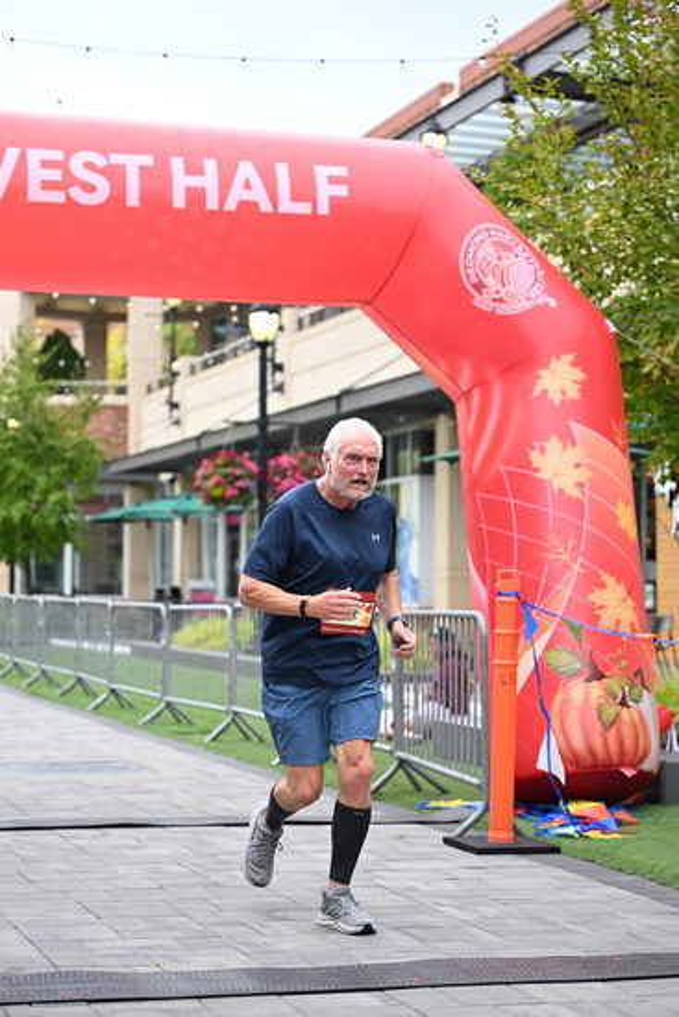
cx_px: 340
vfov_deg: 28.4
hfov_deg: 19.2
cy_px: 508
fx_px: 2007
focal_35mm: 71
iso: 640
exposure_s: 1/1250
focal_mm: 71
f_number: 2.8
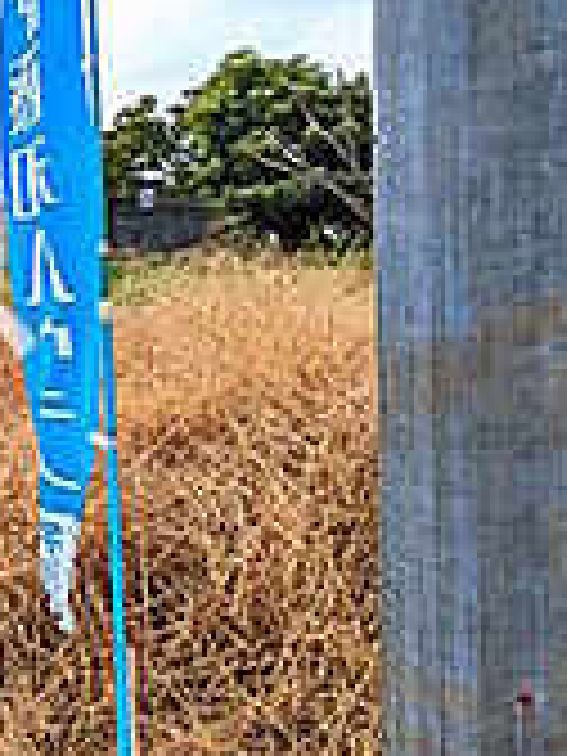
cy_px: 274
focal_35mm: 50
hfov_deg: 20.7
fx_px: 1092
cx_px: -441
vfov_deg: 37.9
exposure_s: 1/609
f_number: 2.2
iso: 49
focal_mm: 1.83
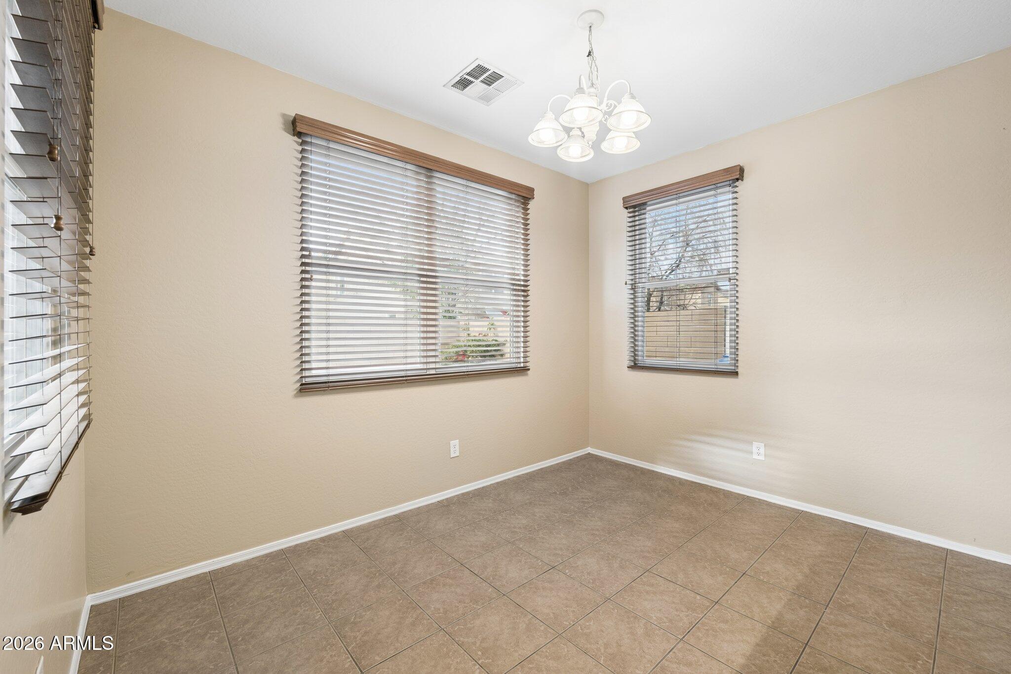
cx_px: 506
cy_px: 337
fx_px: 393
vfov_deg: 81.2
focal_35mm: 14
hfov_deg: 104.3
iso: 400
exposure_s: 1/20
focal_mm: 14
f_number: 8
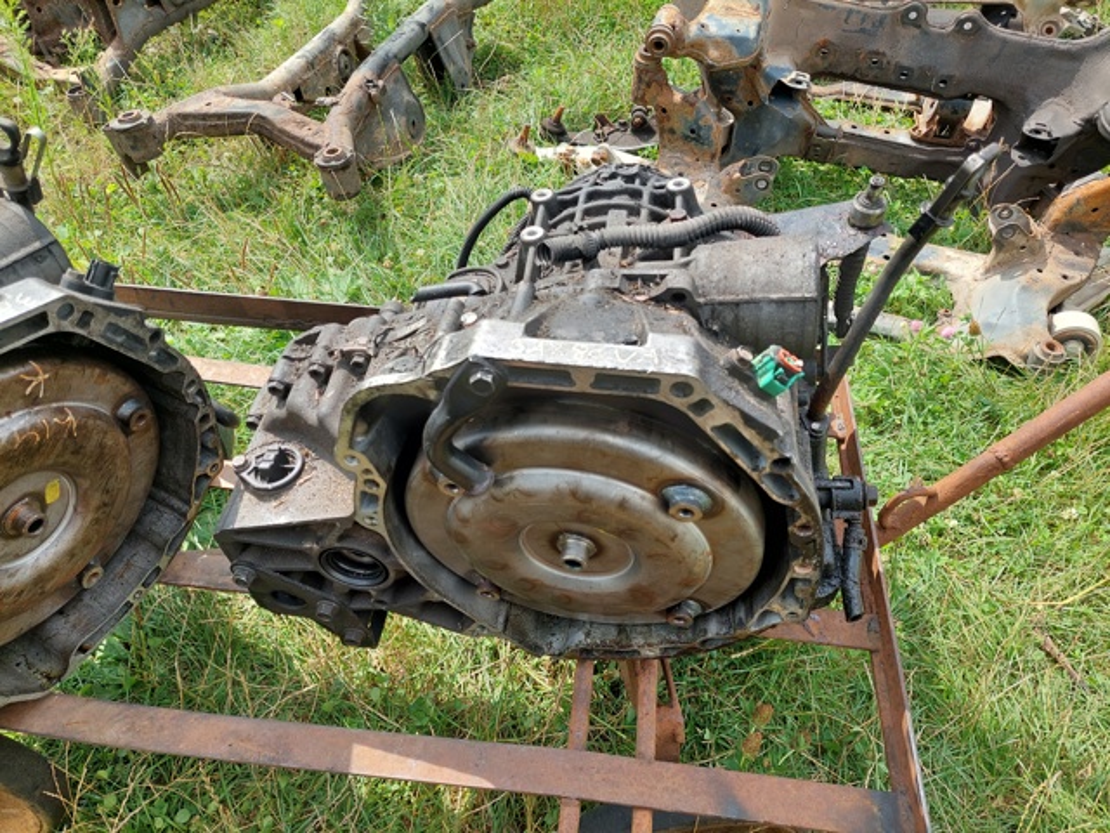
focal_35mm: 24
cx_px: 555
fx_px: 770
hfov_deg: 71.6
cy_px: 416
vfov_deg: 56.8
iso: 40
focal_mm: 5.23
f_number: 1.8
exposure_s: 1/468
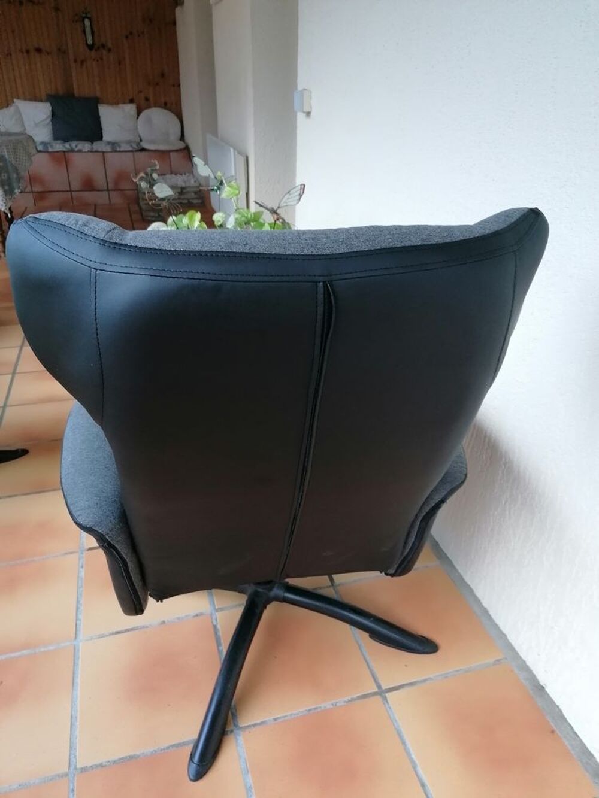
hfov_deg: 51.4
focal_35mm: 27
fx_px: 623
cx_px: 300
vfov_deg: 65.3
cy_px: 399
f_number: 1.8
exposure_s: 1/33.3
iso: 250
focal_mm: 4.75
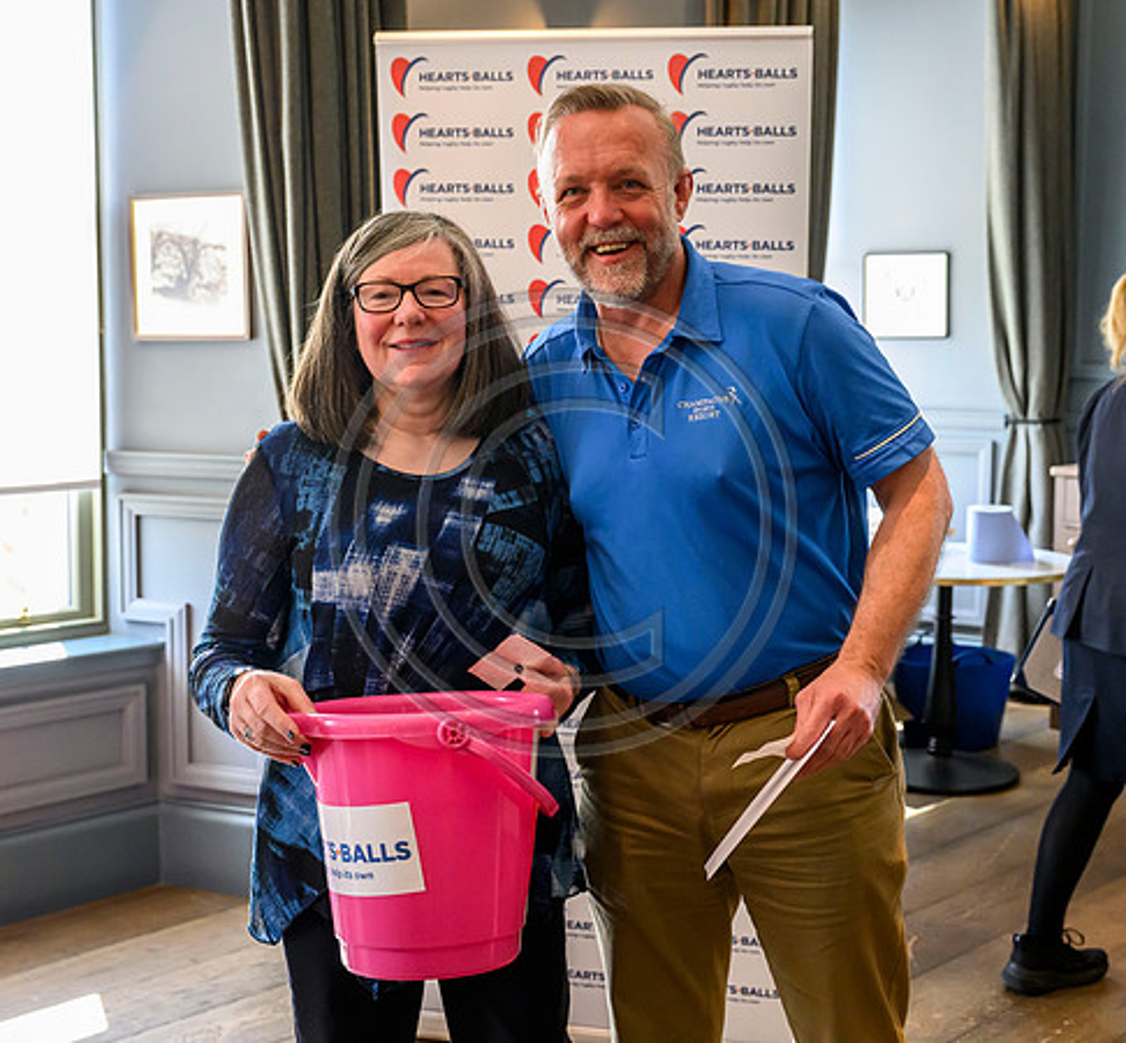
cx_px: 653
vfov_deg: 32.9
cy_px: 499
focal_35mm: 50
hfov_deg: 35.3
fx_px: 1765
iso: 5000
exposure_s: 1/400
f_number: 4.5
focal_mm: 39
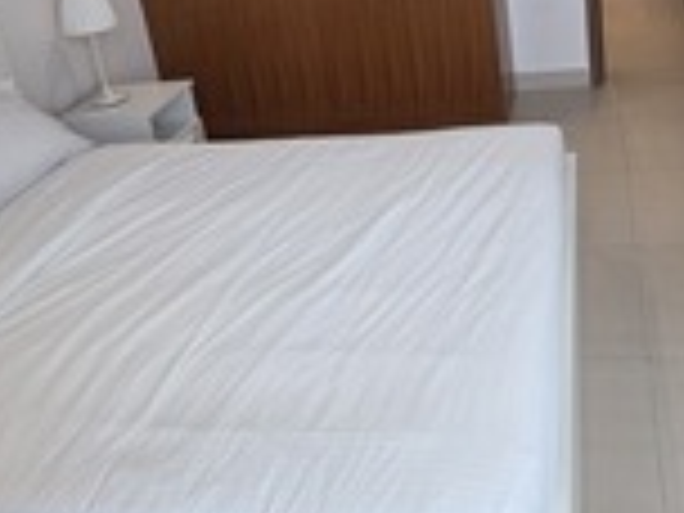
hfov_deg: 47.5
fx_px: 771
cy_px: 79
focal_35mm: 39
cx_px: 421
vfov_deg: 35.2
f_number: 1.9
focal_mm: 2.2
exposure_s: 1/100
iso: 64
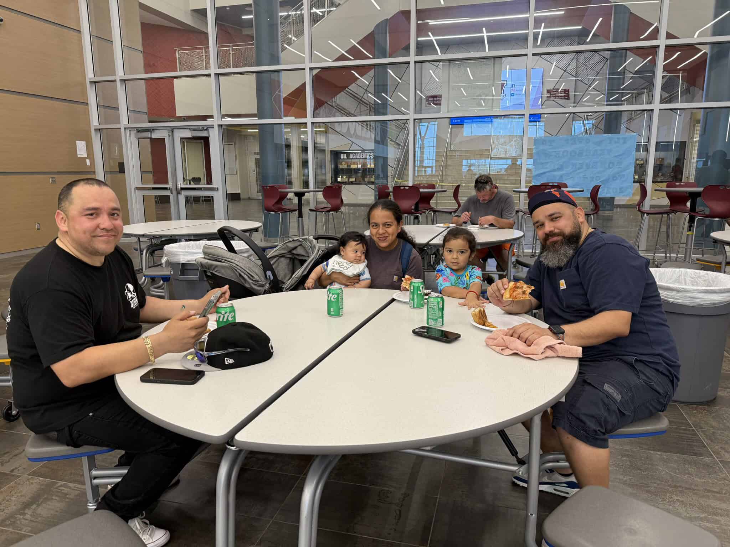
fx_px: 506
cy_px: 274
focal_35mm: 24
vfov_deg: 56.8
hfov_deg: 71.6
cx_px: 365
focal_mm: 6.8
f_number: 1.8
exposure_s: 1/100
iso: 200
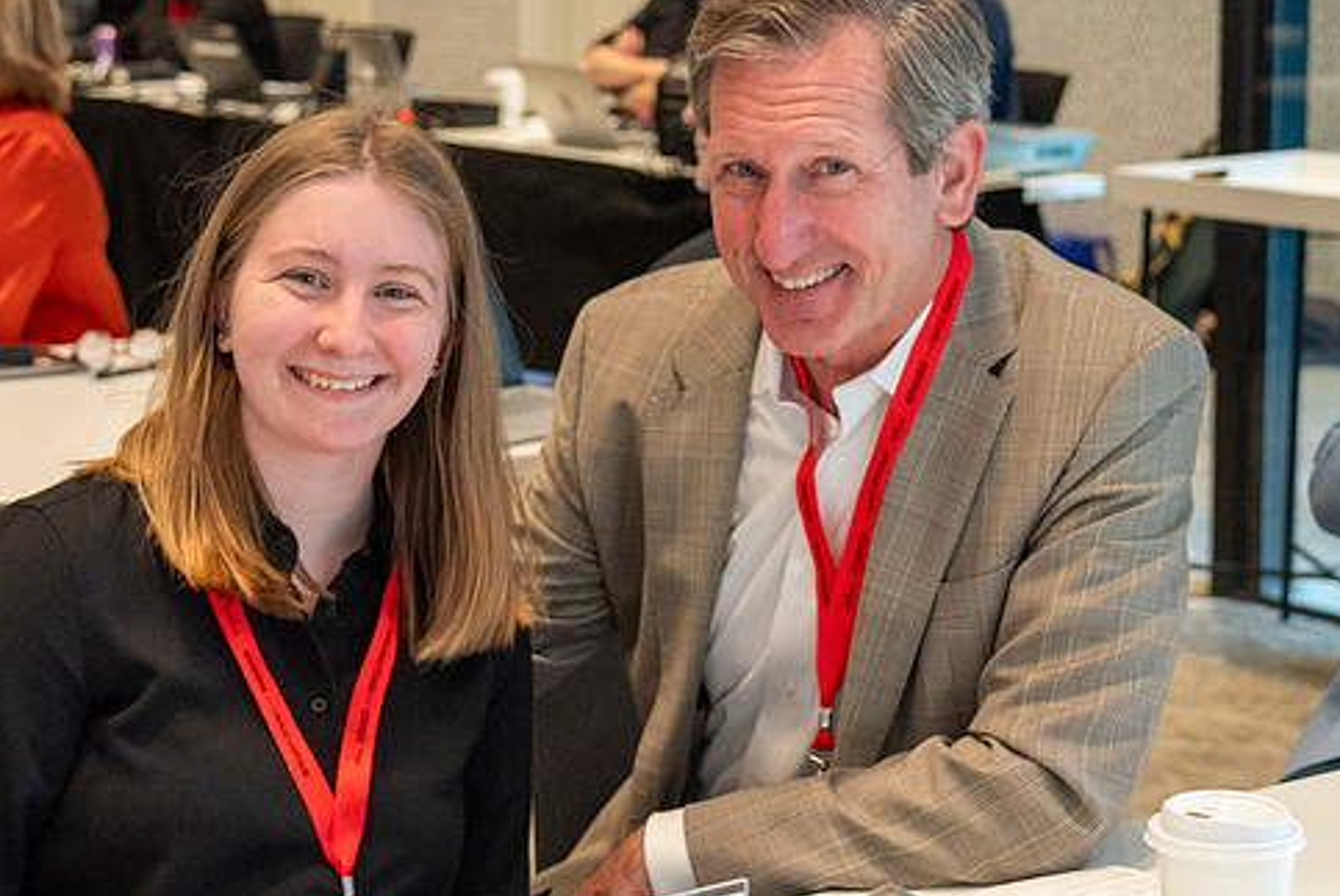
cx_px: 580
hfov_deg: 22.6
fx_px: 3353
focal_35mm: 90
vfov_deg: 15.2
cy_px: 398
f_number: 5.3
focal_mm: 50
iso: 3600
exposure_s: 1/60
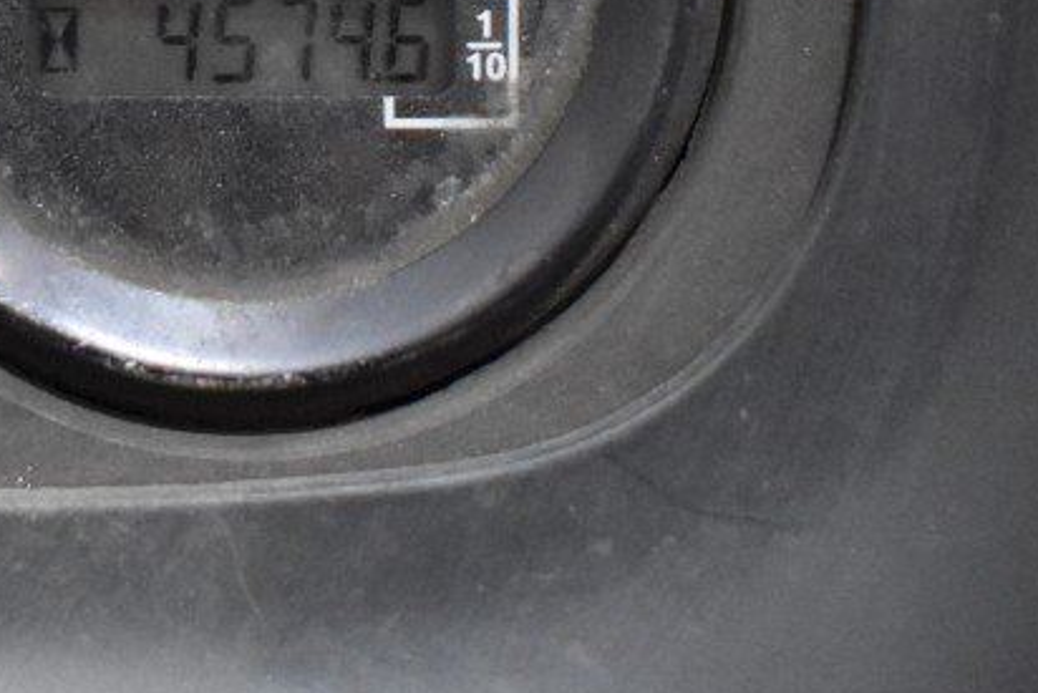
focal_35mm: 135
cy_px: -121
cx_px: -15
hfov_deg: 14.9
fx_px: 3907
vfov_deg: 10.0
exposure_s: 1/60
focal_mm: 31
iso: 5600
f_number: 4.2
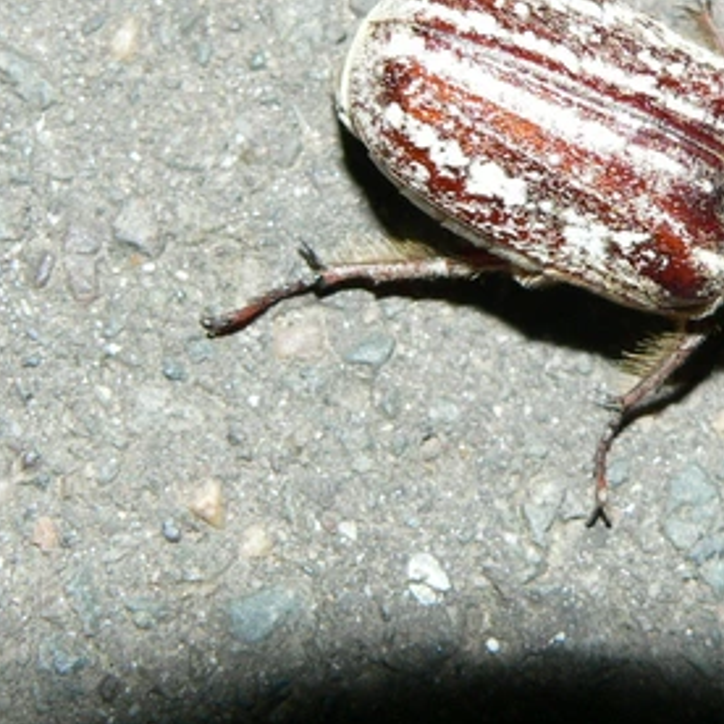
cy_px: 249
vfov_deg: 14.2
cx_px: 556
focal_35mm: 123
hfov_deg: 14.1
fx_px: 2911
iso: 100
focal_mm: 9.9
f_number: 4
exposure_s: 1/60
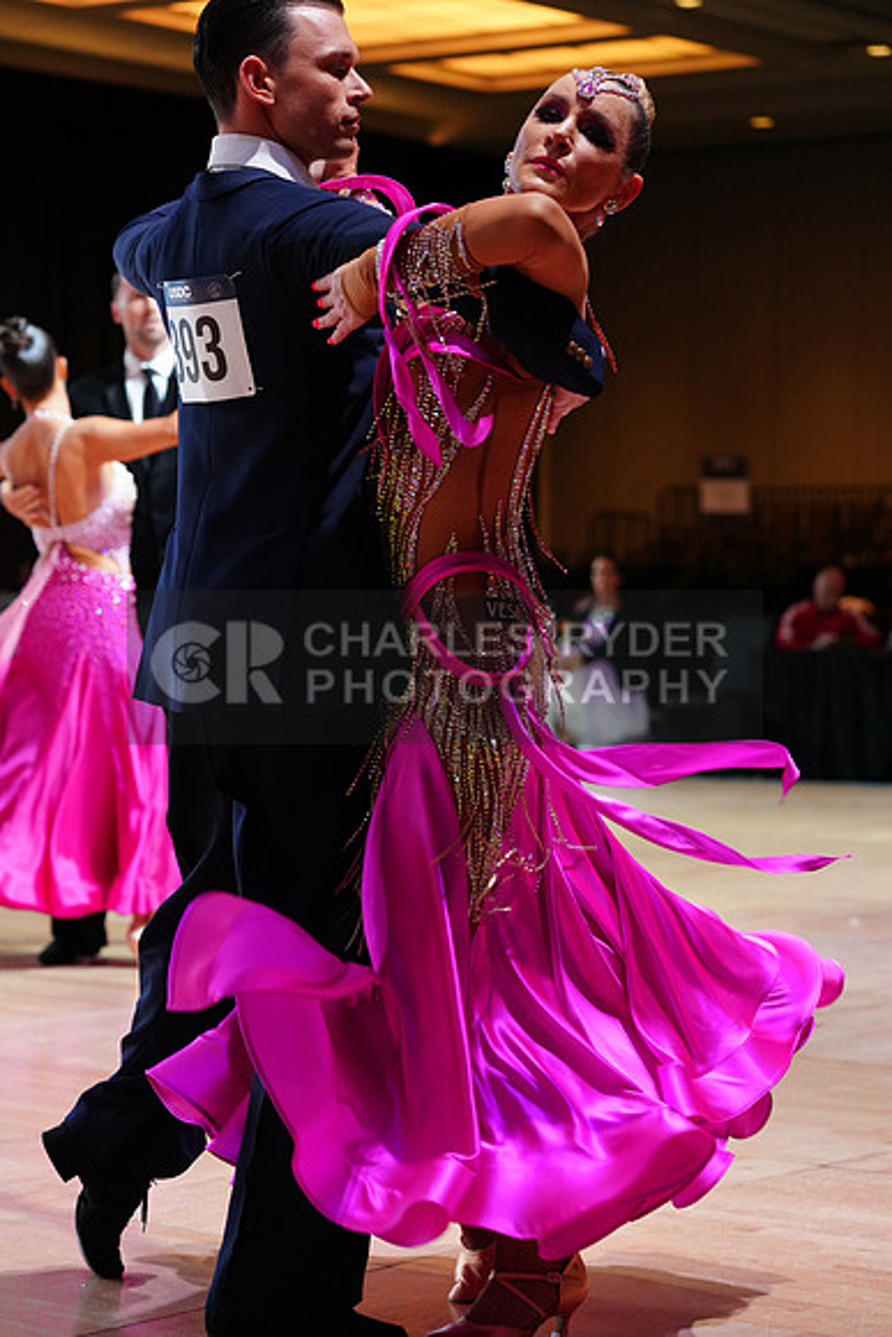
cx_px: 446
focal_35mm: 87
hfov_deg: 15.7
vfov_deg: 23.4
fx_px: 3231
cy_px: 668
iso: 2500
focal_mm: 87
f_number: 4
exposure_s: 1/250
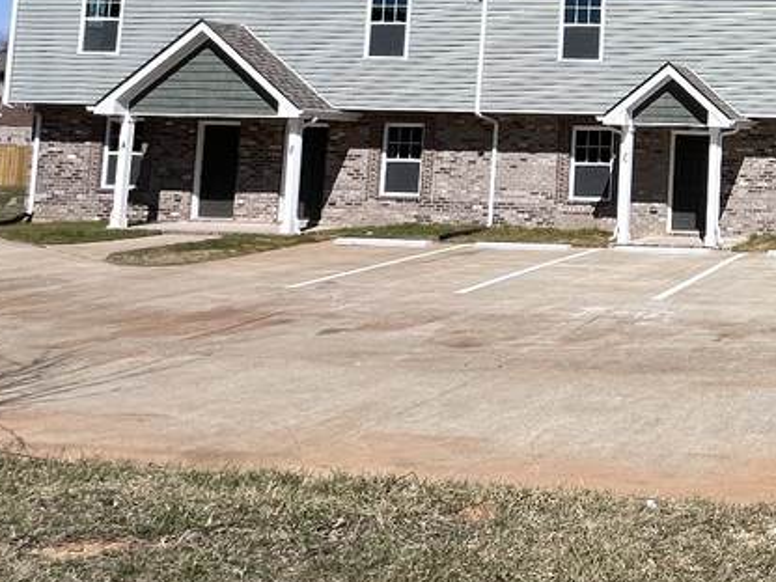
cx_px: 927
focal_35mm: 40
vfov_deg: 34.2
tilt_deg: +5.3
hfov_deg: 36.4
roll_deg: -2.6
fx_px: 897
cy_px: 71
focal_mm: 1.57
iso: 32
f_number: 1.8
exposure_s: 1/3040
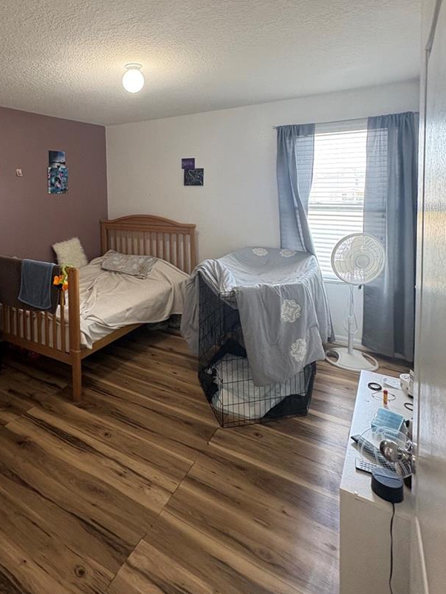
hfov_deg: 61.6
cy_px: 206
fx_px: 361
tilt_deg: -3.1
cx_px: 141
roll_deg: +2.1
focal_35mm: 21
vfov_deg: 76.9
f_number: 2.2
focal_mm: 2.22
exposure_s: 1/60
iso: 250
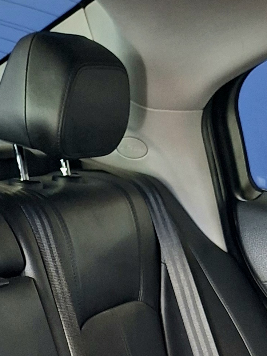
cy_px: 661
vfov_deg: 16.8
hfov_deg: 15.6
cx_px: 34
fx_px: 967
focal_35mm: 94
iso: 400
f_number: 1.8
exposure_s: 1/33
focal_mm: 5.54
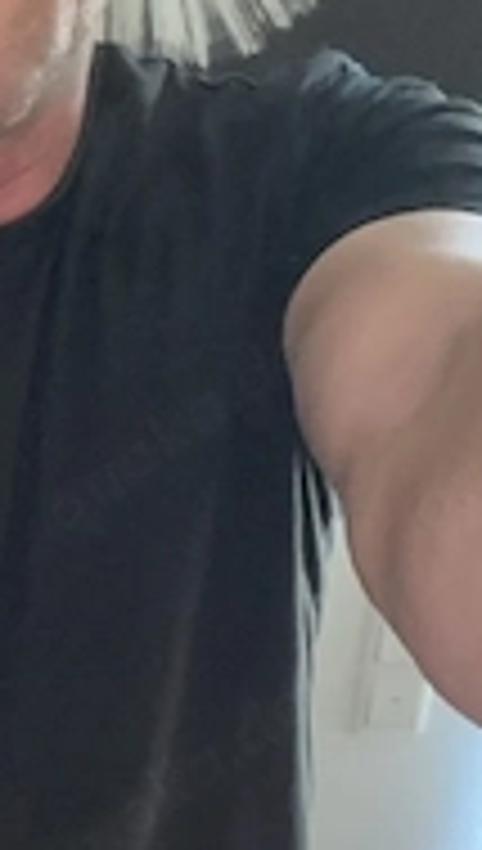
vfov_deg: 28.8
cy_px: 823
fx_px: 1560
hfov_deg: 16.6
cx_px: -135
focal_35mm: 69
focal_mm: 2.71
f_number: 2.2
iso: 1250
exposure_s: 1/16
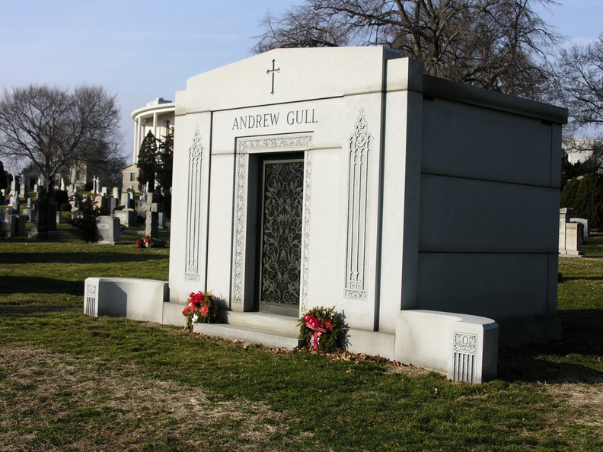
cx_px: 302
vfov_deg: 29.1
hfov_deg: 38.2
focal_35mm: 50
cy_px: 226
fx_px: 871
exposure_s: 1/393
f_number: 4.9
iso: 50
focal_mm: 12.7
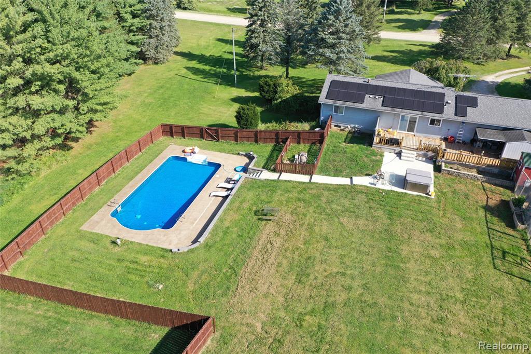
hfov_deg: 65.5
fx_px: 413
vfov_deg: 46.4
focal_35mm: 28
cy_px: 177
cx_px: 266
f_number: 5
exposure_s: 1/240
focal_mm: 10.26
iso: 100
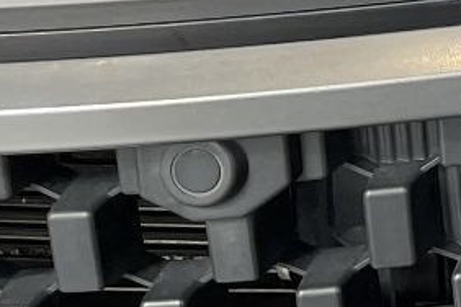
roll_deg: -1.1
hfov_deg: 10.0
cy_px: -612
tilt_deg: -9.5
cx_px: 1277
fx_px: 2126
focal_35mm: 166
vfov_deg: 7.3
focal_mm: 5.1
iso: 100
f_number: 1.6
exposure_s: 1/100
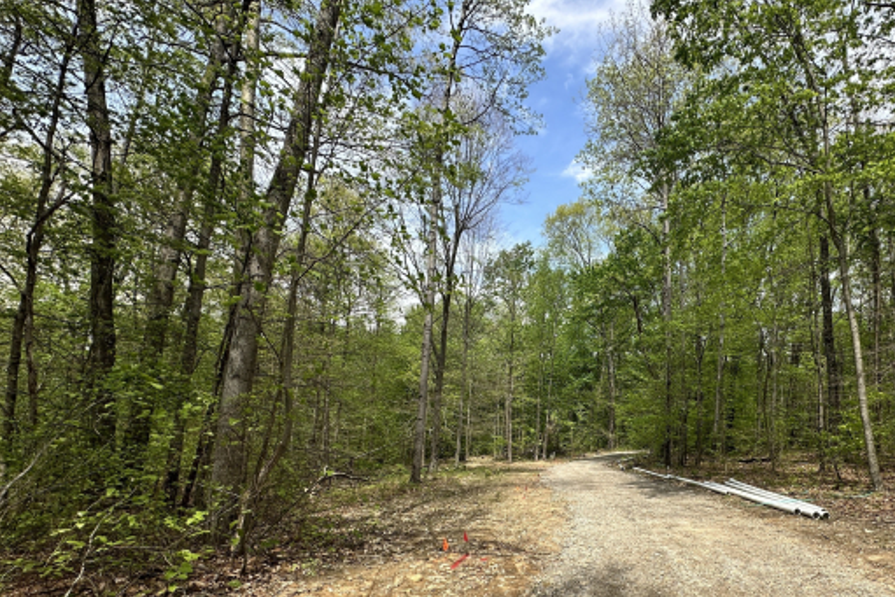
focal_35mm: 19
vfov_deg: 63.0
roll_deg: -2.3
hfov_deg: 84.9
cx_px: 568
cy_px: 396
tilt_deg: +6.6
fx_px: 472
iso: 40
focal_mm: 2.22
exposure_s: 1/855
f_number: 2.2
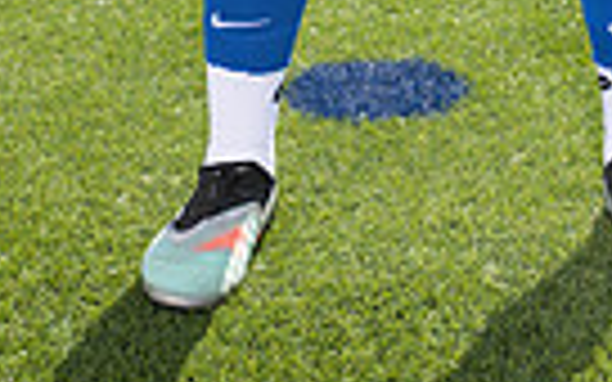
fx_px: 2368
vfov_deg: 8.3
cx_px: 432
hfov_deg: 14.7
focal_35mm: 142
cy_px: -589
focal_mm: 42
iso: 125
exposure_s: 1/400
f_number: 7.1
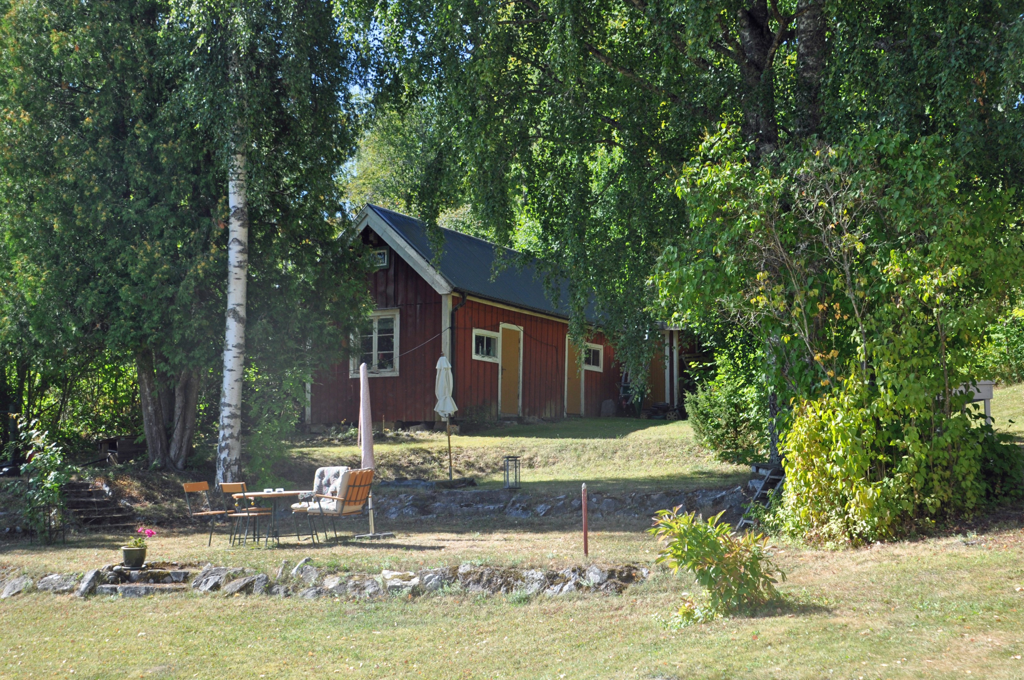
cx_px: 512
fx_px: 1364
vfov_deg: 28.0
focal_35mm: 48
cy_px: 340
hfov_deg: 41.2
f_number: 8
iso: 200
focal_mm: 32
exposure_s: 1/250
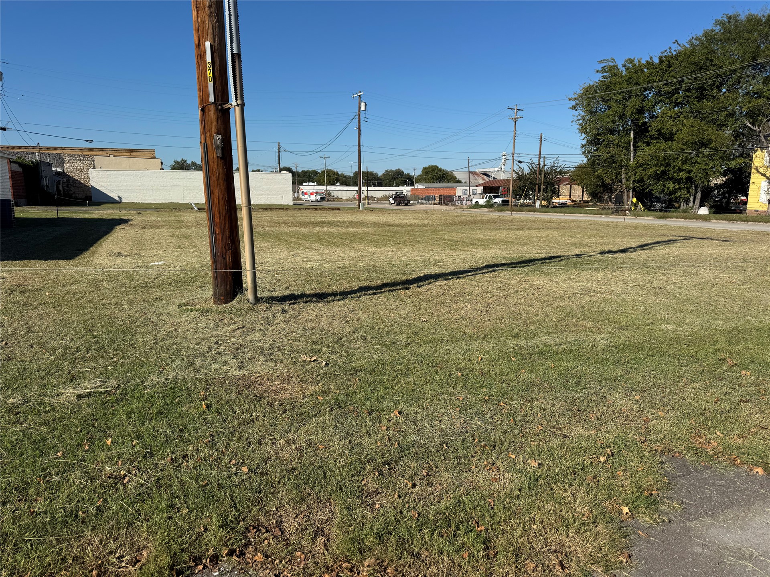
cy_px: 288
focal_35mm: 24
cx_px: 385
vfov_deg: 56.8
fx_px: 534
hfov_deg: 71.6
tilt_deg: -9.4
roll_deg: -1.6
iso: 80
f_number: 1.78
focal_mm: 6.76
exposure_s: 1/6410
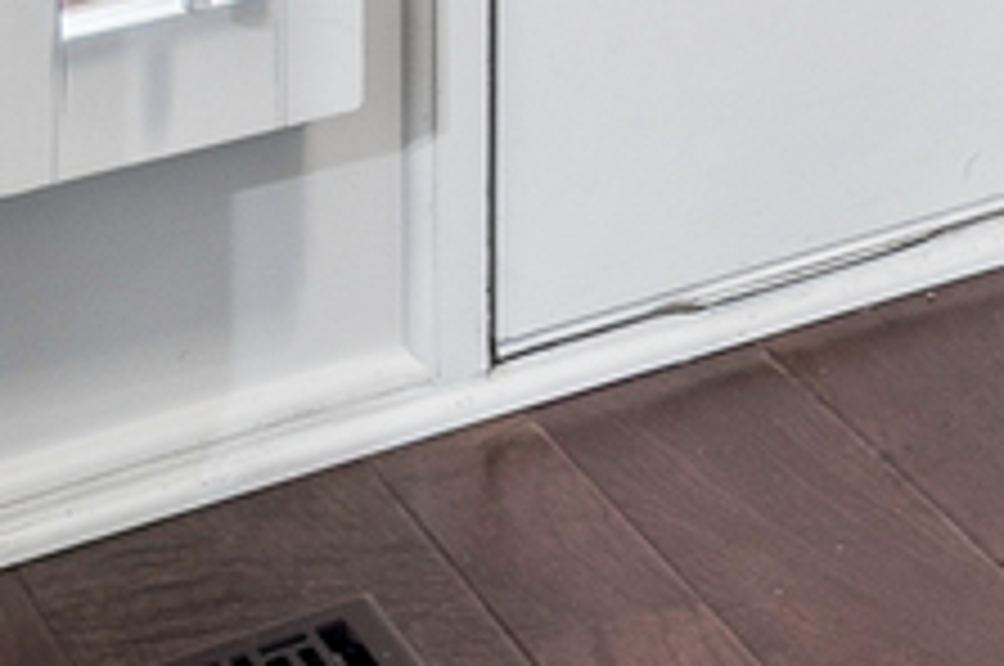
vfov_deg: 8.6
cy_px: -1336
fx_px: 3648
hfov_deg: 14.2
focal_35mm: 131
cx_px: 1711
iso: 250
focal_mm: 12
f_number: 8
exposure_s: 1/5
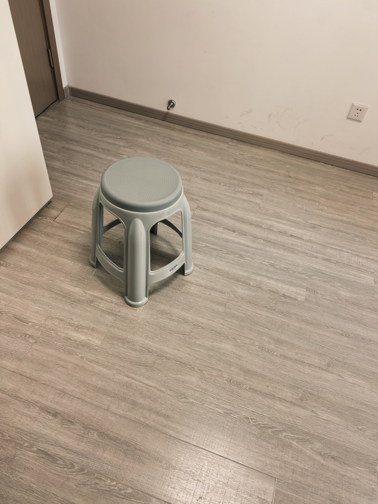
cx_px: 189
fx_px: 349
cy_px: 252
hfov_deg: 56.8
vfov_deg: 71.6
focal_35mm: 24
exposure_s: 1/100
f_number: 1.4
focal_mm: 6.98
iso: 100
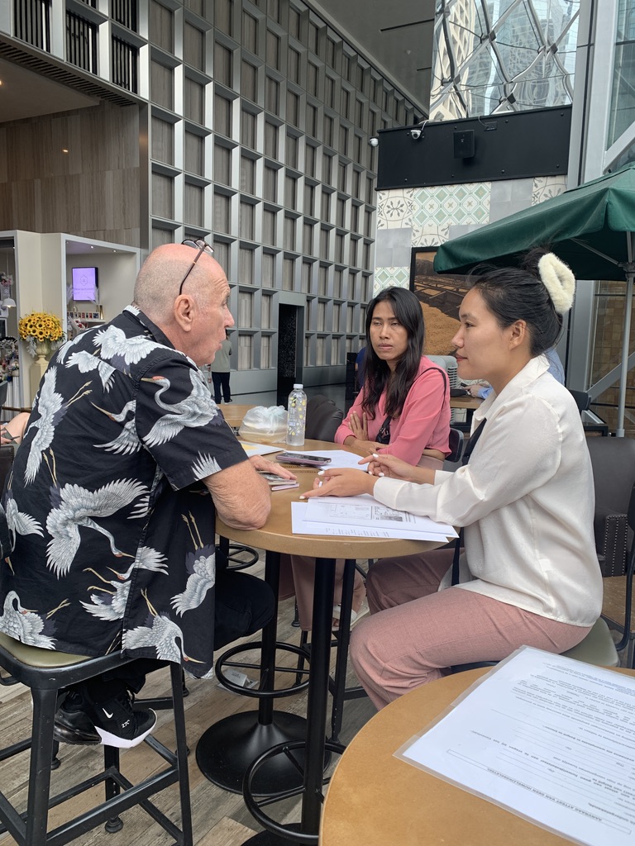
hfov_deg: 53.1
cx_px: 318
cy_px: 423
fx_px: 636
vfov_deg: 67.3
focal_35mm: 26
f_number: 1.8
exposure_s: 1/124
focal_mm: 4.25
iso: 25
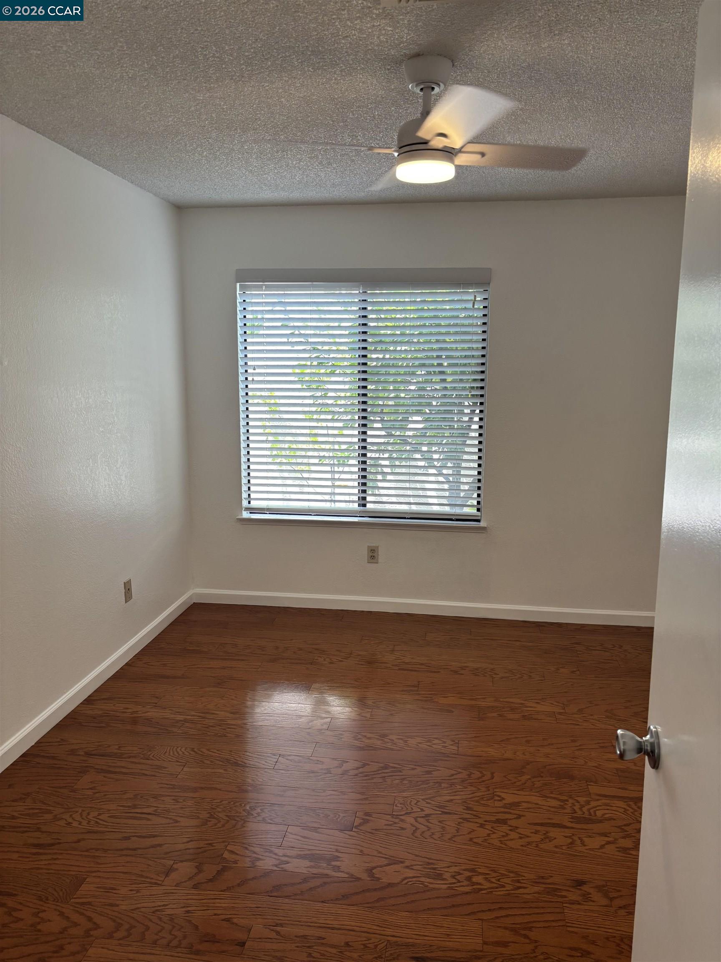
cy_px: 481
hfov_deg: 53.1
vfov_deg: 67.3
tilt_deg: -8.5
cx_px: 360
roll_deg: -0.7
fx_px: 722
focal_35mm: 26
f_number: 1.6
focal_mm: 5.96
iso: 80
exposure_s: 1/120
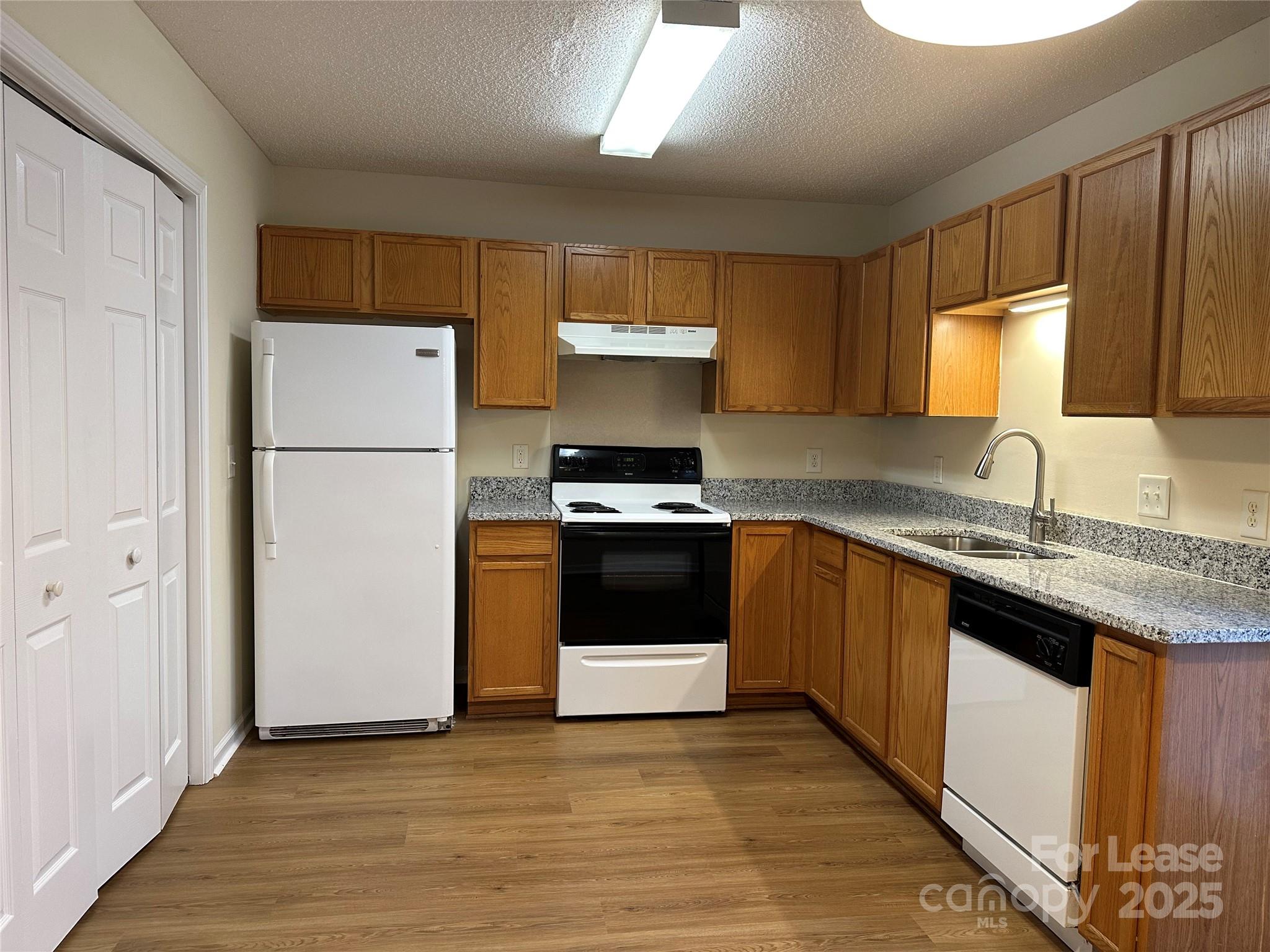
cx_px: 635
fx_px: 881
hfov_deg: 71.6
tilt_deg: -3.6
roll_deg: -1.4
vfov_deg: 56.8
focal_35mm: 24
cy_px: 476
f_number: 1.78
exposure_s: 1/60
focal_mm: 6.86
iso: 160
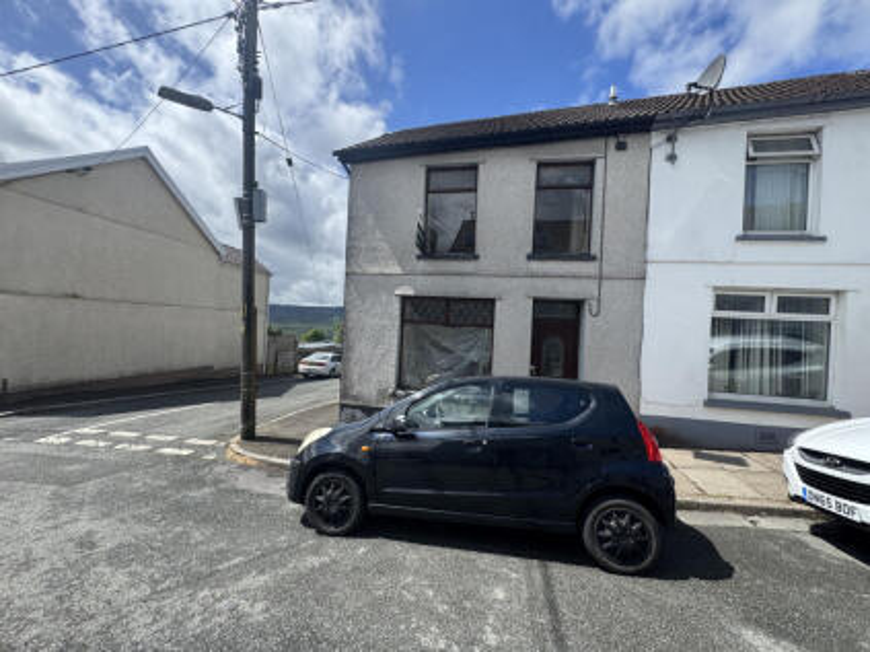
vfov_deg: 85.6
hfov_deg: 102.1
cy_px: 326
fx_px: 352
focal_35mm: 14
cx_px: 435
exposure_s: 1/1217
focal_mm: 2.22
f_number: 2.2
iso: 50
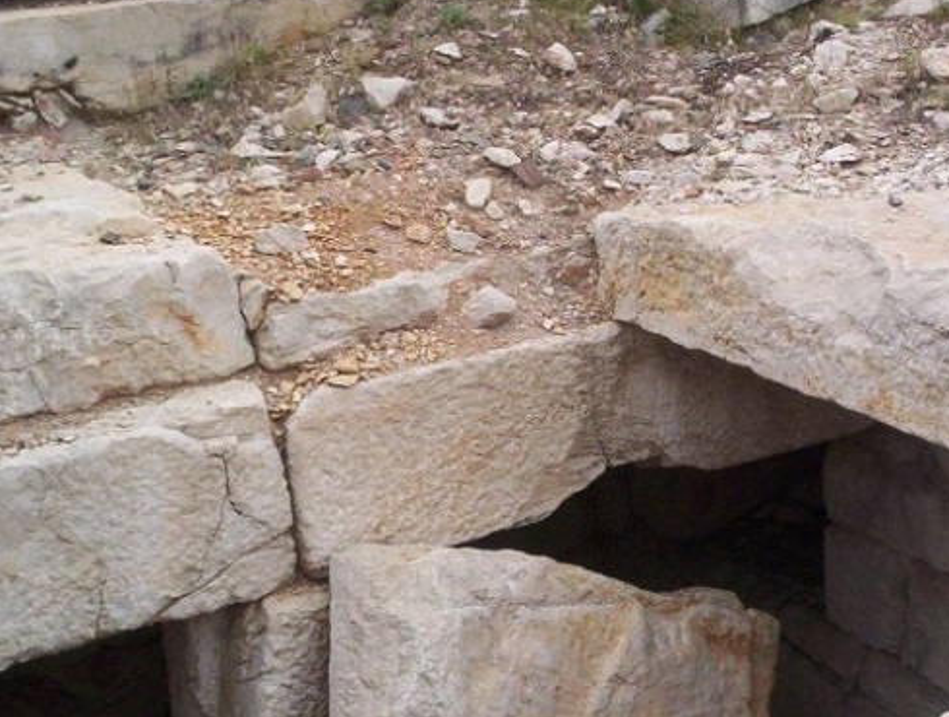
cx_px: 618
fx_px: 1704
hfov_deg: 30.9
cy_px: 464
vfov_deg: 23.7
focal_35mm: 62
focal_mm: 4.99
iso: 100
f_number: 4.5
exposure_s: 1/204
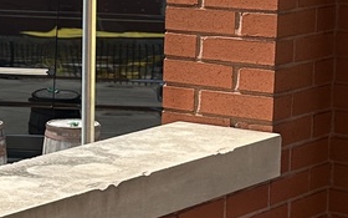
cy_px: 88
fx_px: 1242
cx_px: -51
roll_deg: -0.4
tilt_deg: -7.6
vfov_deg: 10.0
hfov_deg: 15.5
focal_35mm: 131
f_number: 1.78
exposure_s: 1/1845
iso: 80
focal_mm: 6.86
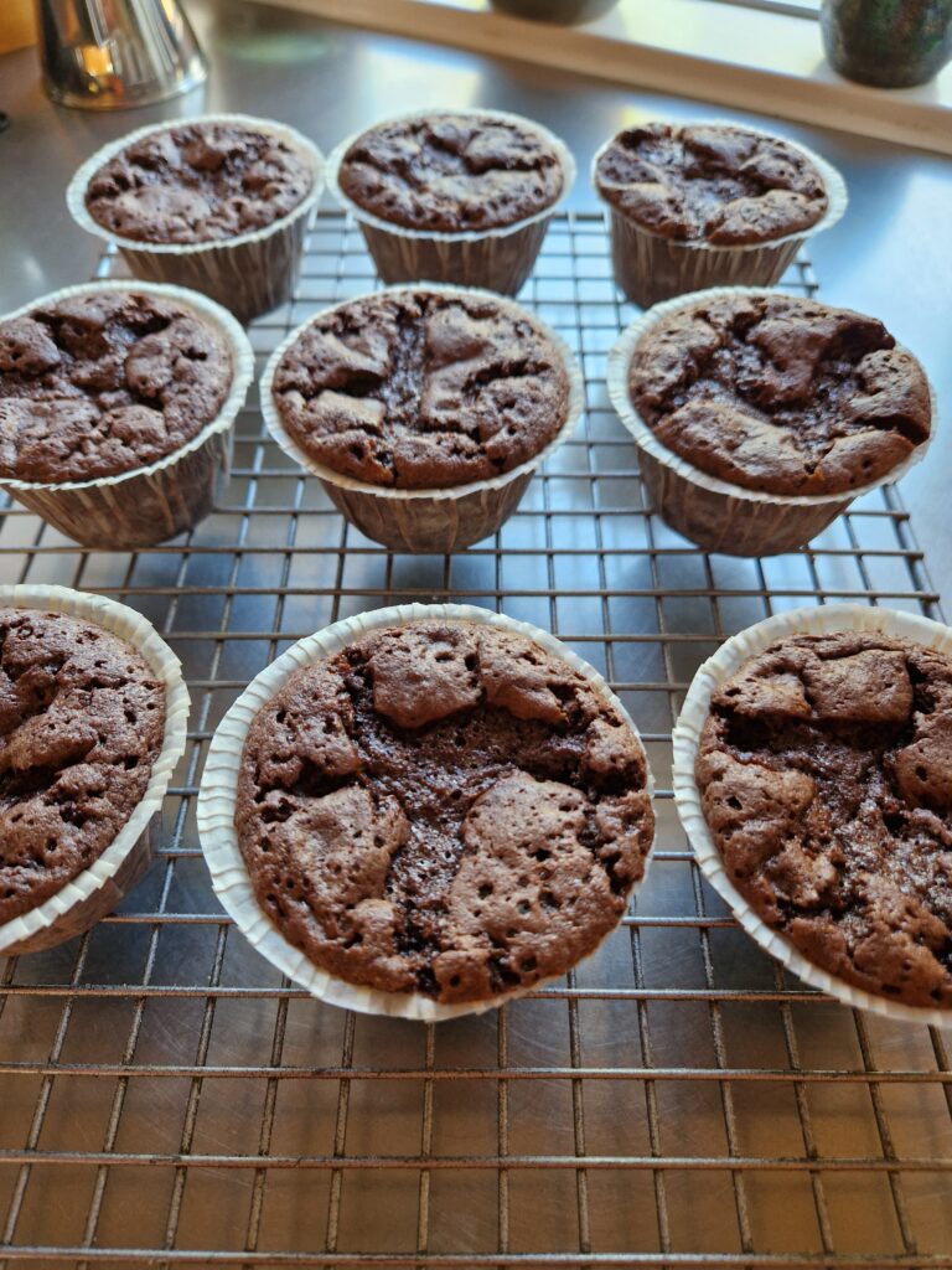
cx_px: 476
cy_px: 635
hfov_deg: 58.9
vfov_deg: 73.9
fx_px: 843
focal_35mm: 23
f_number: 1.8
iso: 125
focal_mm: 5.4
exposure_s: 1/100
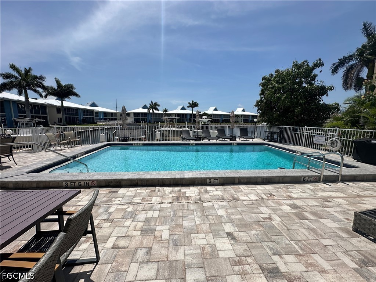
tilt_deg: -7.5
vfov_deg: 85.7
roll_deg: -0.5
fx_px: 152
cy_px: 141
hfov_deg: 102.1
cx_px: 188
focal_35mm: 14
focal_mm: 2.22
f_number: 2.2
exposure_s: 1/4651
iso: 50
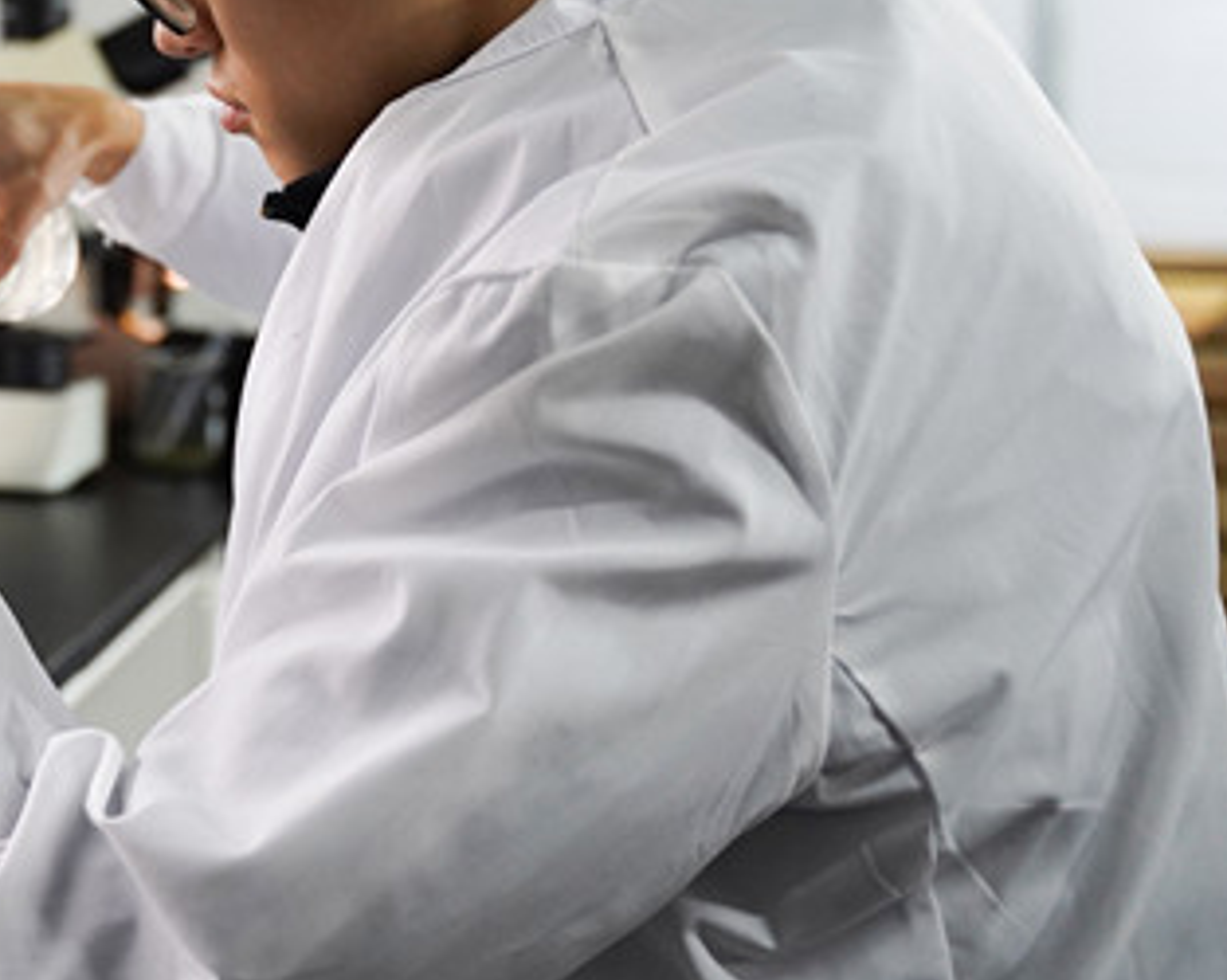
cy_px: 249
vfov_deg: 18.2
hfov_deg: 21.6
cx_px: -125
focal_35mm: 84
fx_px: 3049
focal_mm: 35
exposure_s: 1/100
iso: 1250
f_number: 2.8
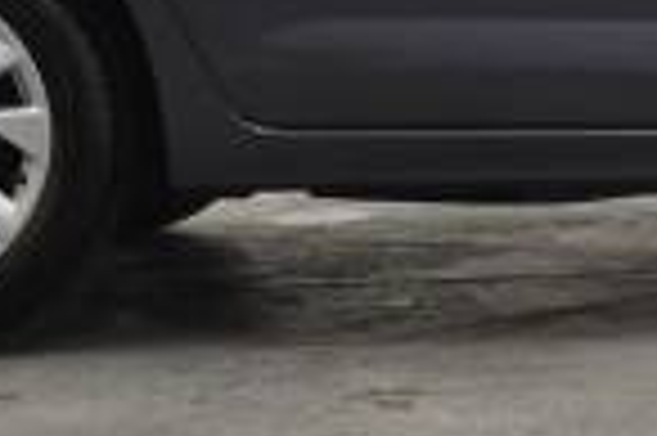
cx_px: 873
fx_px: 3591
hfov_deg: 10.2
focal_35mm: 197
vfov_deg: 6.9
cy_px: -153
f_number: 4.5
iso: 2000
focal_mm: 30
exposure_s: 1/200
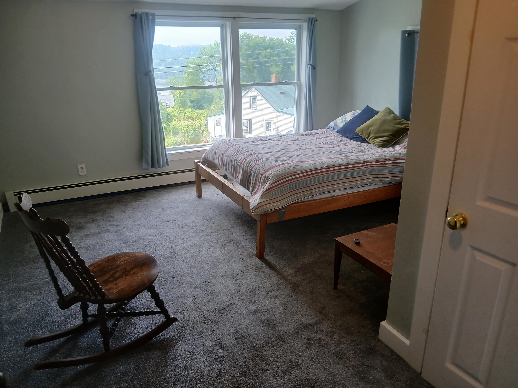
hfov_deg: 67.3
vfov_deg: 53.1
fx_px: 389
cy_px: 194
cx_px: 259
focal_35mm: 26
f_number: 1.8
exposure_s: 1/60
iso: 50
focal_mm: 3.98
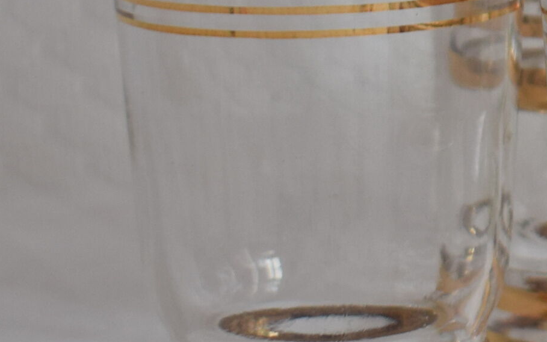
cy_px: -82
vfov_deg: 5.4
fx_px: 3607
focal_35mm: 242
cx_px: 782
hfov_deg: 8.5
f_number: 5
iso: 400
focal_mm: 32
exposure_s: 1/30
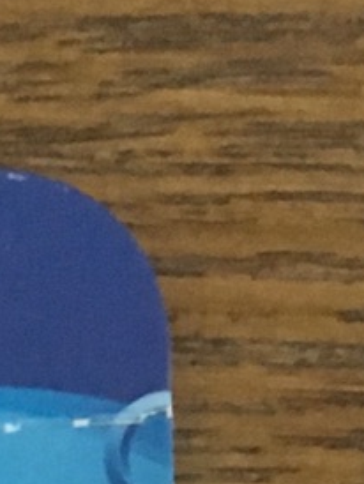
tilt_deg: -83.8
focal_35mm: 203
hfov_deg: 6.6
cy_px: 1567
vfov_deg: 8.0
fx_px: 2842
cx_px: -740
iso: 200
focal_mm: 4.15
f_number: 2.2
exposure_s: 1/17
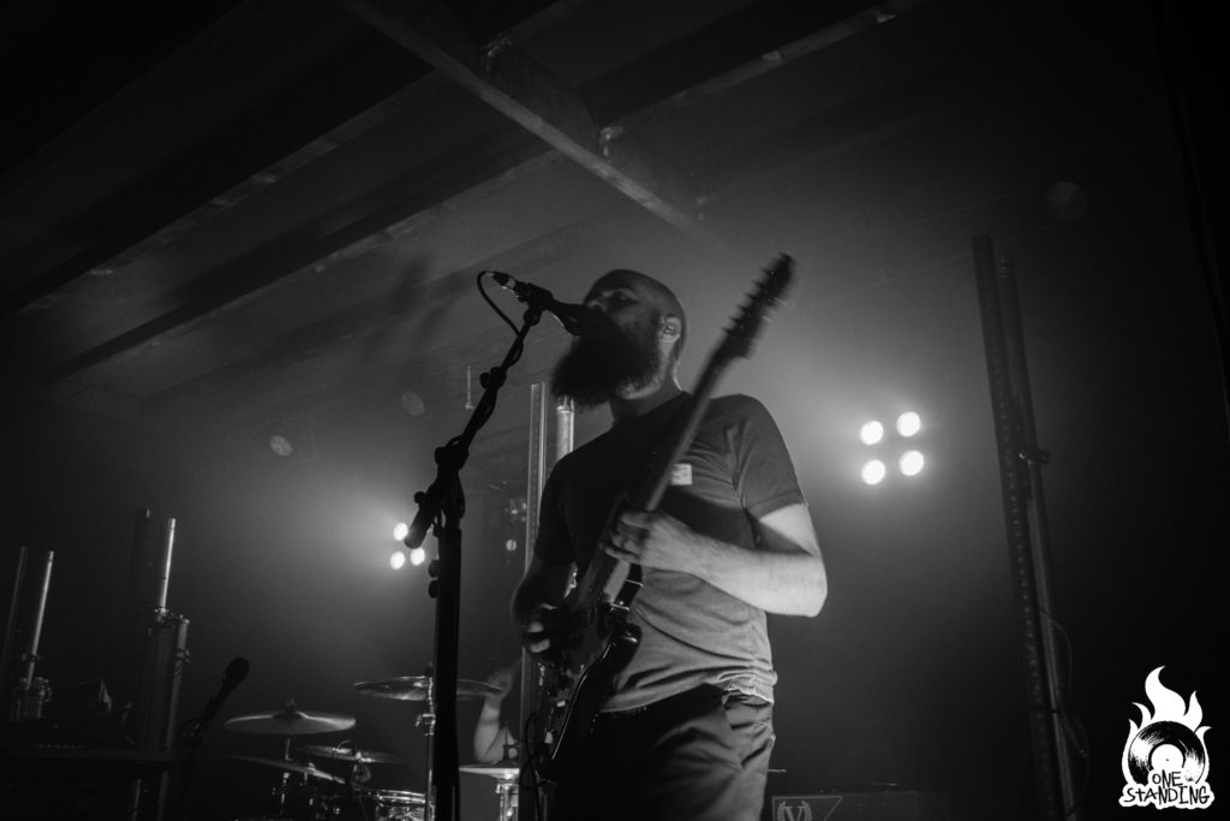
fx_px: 1128
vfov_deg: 40.0
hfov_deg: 57.2
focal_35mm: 33
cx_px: 615
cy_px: 410
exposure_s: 1/50
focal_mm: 22
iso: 1000
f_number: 3.8
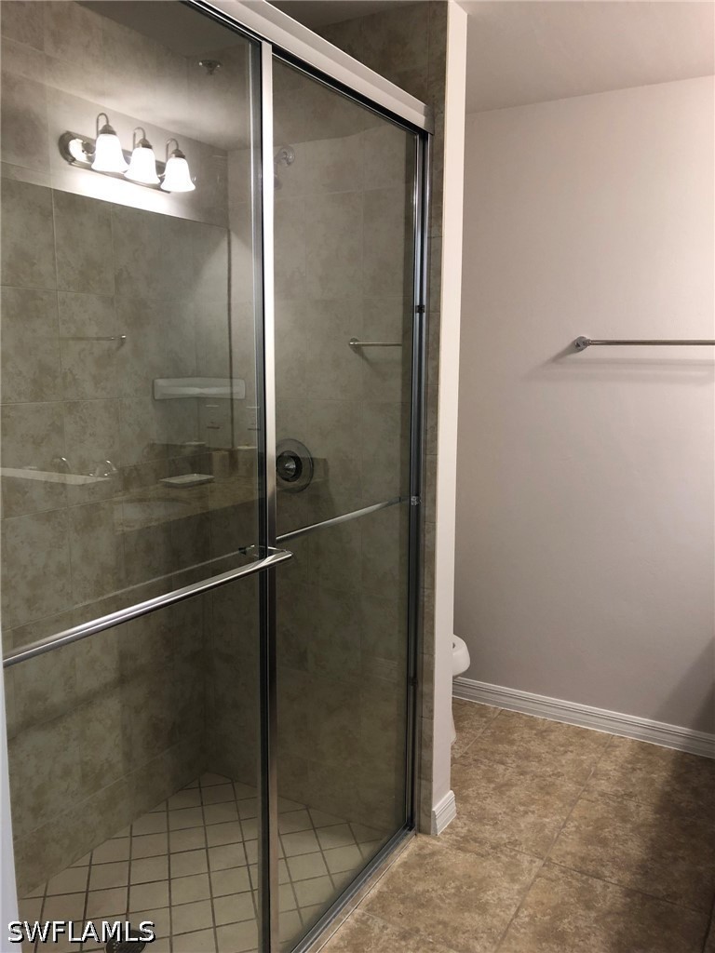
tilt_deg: -9.0
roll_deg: -1.1
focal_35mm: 28
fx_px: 771
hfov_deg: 49.7
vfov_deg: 63.4
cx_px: 358
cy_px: 476
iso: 40
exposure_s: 1/20
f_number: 1.8
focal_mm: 3.99
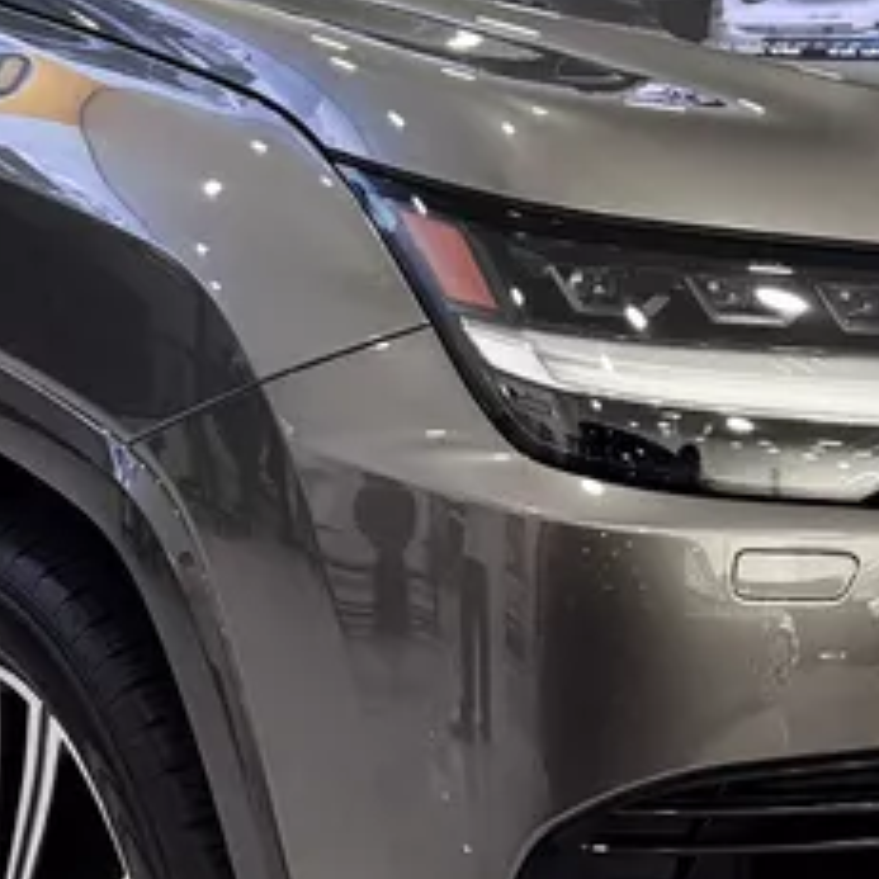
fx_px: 2815
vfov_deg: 17.0
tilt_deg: -4.3
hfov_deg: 17.7
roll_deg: +0.0
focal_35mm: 98
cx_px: 563
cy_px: -143
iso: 200
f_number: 1.78
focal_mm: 6.76
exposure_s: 1/100
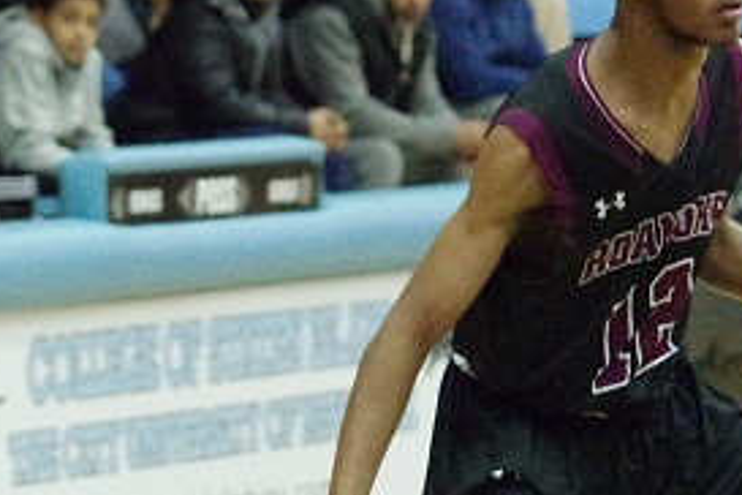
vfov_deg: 3.2
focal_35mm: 425
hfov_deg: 4.9
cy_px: 398
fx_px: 8759
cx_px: 348
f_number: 3.5
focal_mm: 88
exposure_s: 1/500
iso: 10000
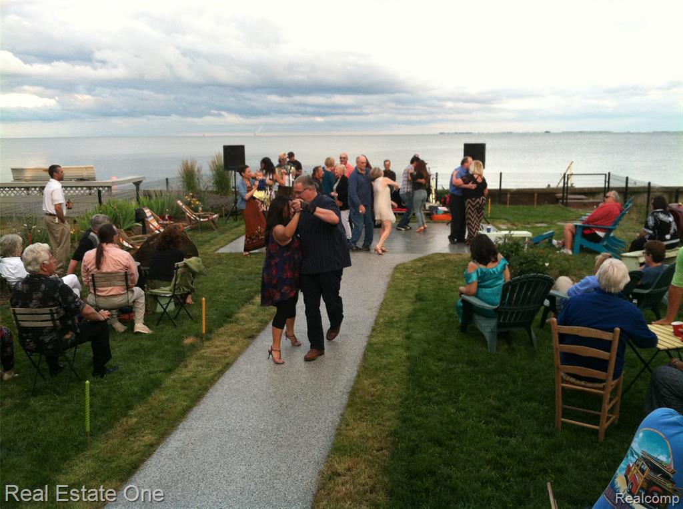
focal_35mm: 35
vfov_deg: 40.6
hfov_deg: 52.7
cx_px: 342
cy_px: 254
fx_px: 689
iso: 80
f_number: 2.8
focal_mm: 3.85
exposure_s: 1/120
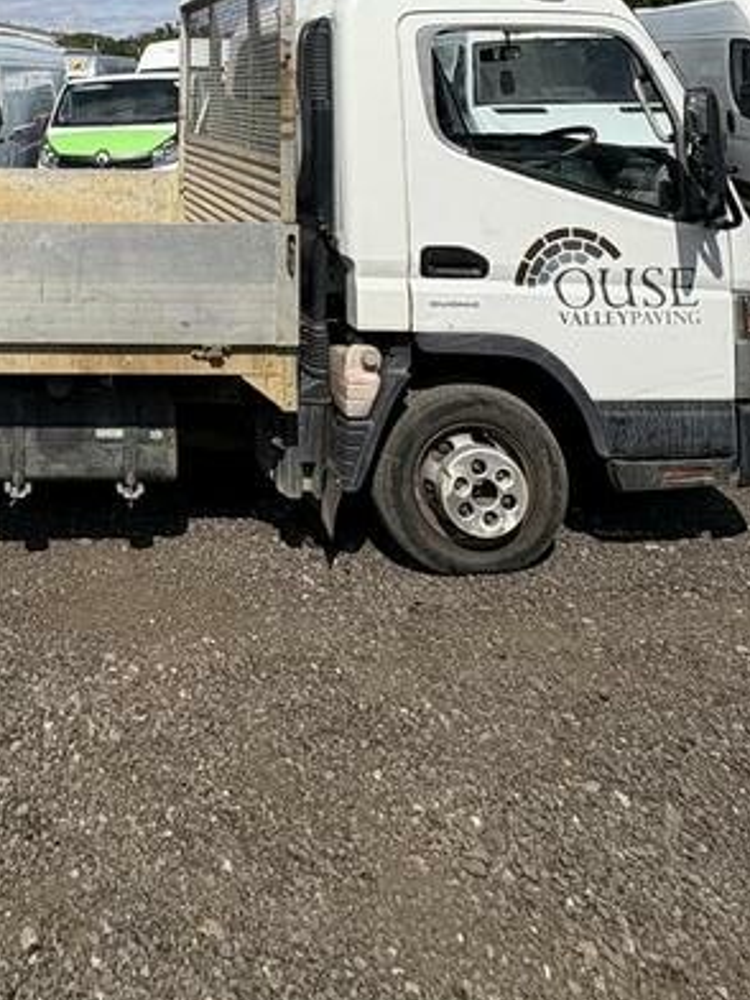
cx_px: 31
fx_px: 924
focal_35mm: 32
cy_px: 18
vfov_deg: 47.8
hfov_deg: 39.8
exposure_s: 1/4630
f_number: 2.2
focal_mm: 2.22
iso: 50
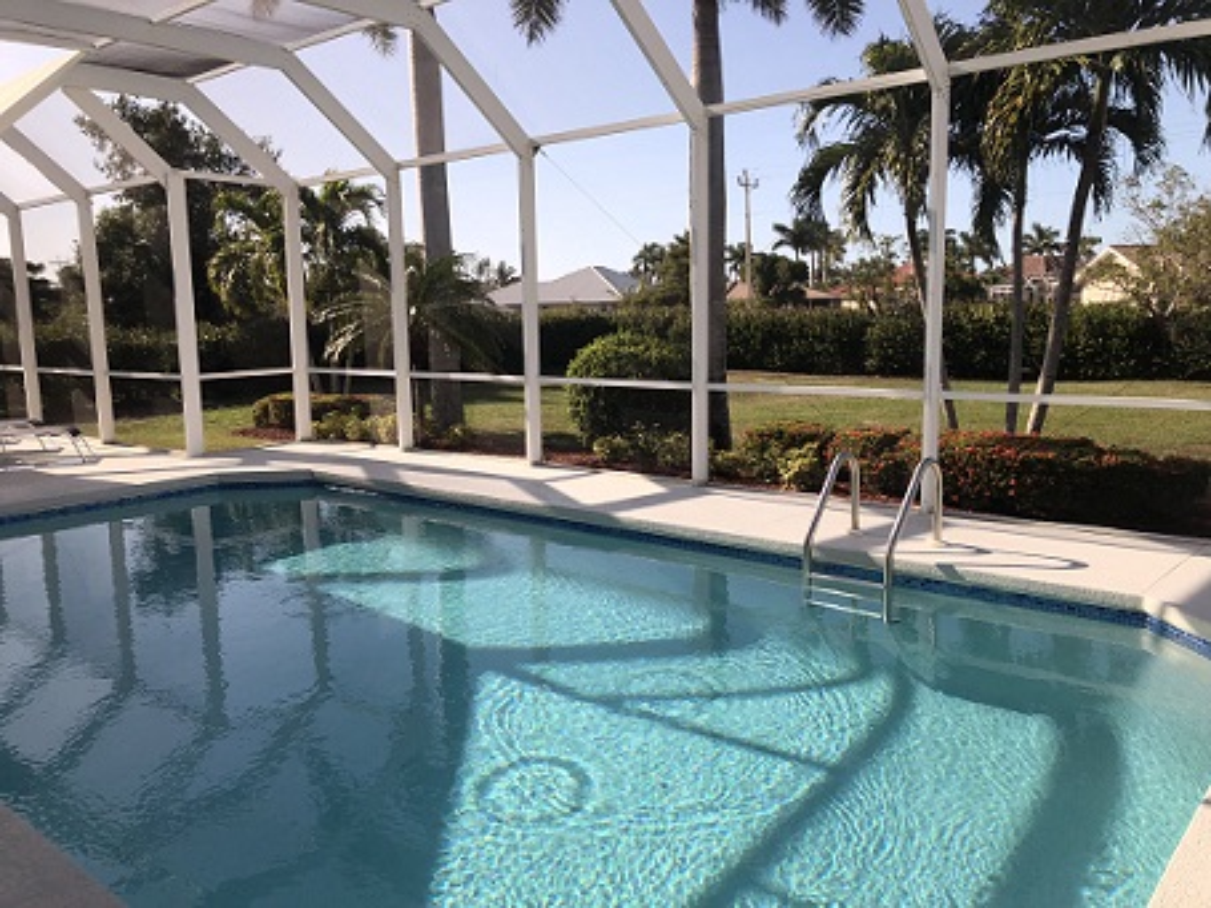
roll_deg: +1.5
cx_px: 606
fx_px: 979
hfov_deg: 63.5
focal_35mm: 28
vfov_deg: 49.7
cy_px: 454
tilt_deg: -8.6
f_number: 1.8
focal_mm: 3.99
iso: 20
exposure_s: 1/2024
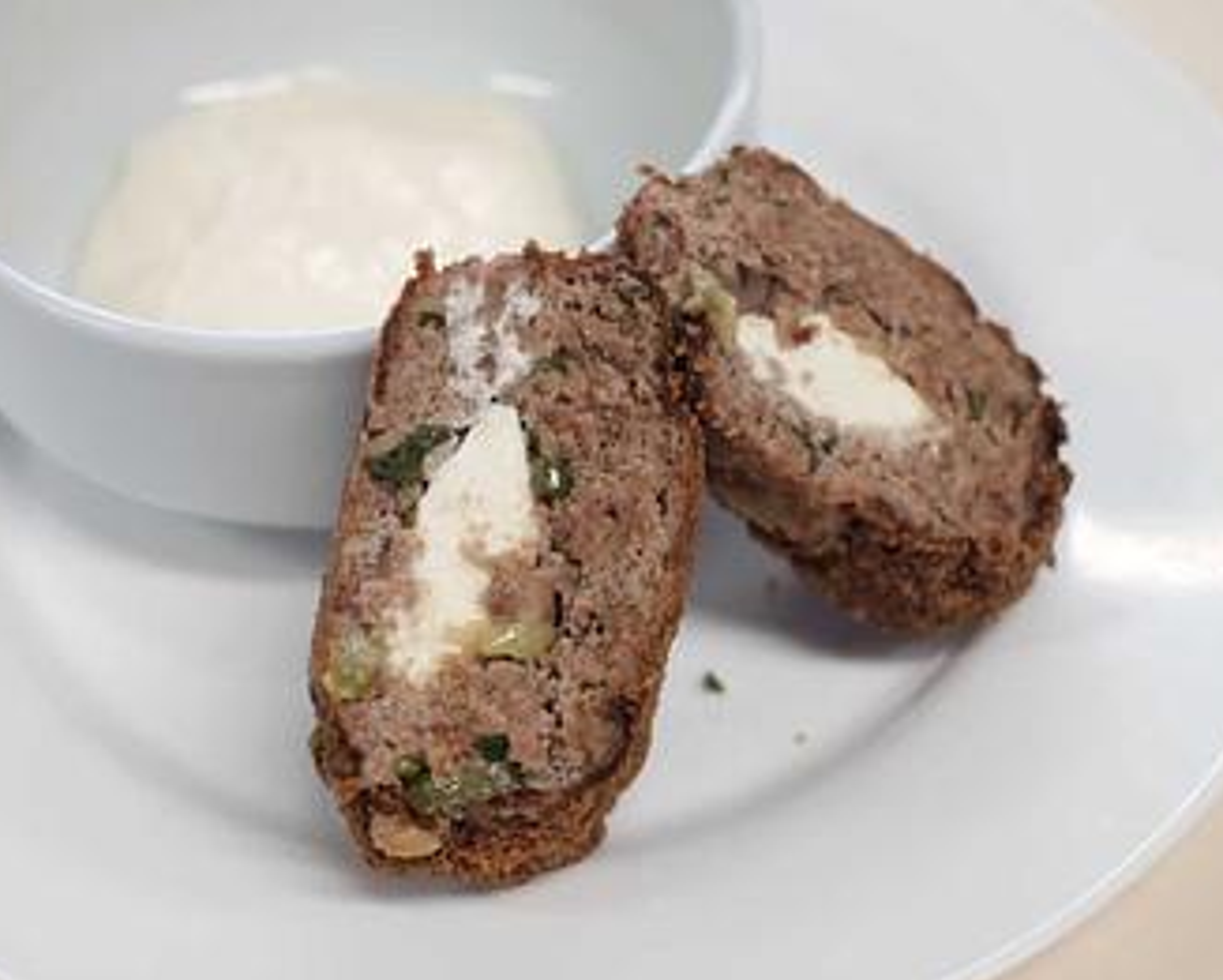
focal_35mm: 61
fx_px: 2209
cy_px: 498
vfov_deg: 25.0
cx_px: 581
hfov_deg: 30.9
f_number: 3.6
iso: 800
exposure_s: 1/125
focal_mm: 35
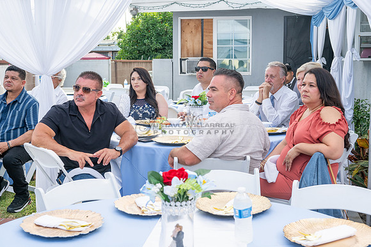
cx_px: 186
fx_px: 536
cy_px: 124
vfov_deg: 26.0
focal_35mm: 52
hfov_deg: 38.2
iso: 200
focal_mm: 52
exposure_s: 1/125
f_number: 8
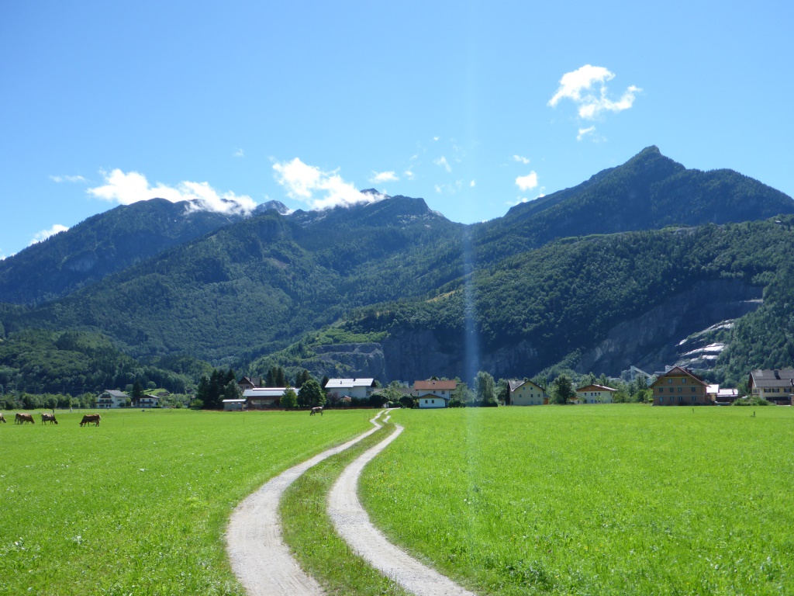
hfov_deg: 54.0
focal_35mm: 34
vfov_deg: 41.8
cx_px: 397
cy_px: 298
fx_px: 780
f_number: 3.7
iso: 100
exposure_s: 1/640
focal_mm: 6
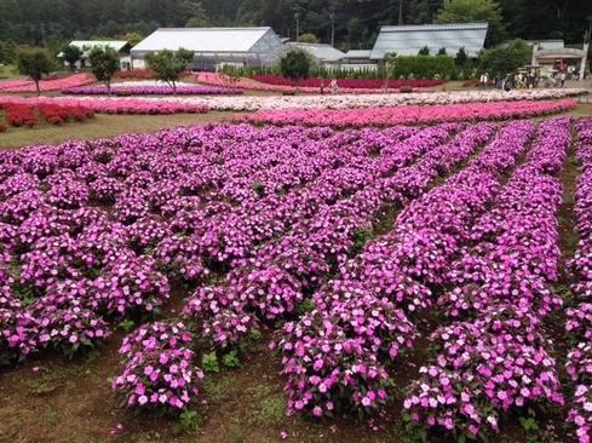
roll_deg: -0.1
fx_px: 564
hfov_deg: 55.4
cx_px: 296
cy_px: 222
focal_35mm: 33
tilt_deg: -18.4
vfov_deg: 42.9
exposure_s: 1/244
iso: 50
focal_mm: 4.12
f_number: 2.4
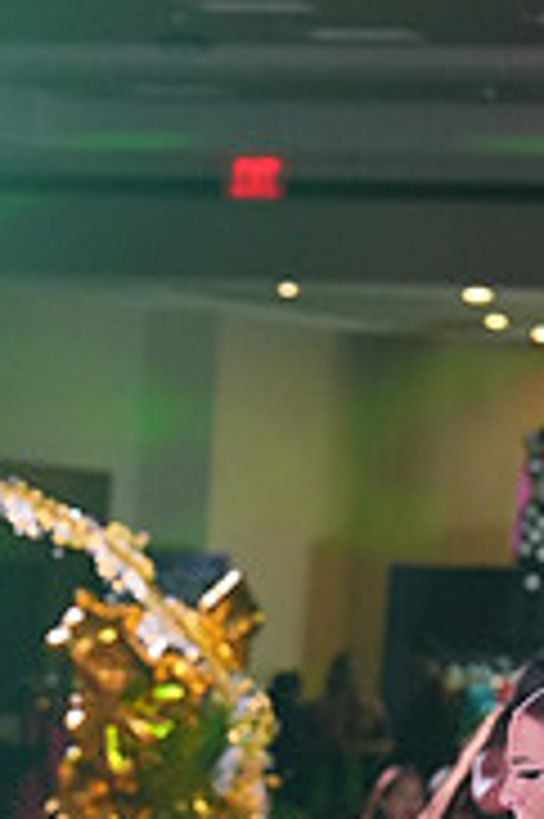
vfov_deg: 7.1
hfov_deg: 4.8
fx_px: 6517
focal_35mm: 287
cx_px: 92
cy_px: 1143
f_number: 4
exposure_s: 1/400
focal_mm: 90
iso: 2000
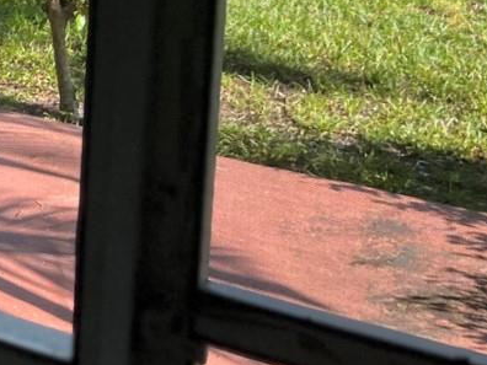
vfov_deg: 13.6
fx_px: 1477
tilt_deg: -12.3
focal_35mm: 105
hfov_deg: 15.7
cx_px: -419
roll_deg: +0.3
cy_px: -93
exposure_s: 1/577
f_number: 1.6
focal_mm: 5.1
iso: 50
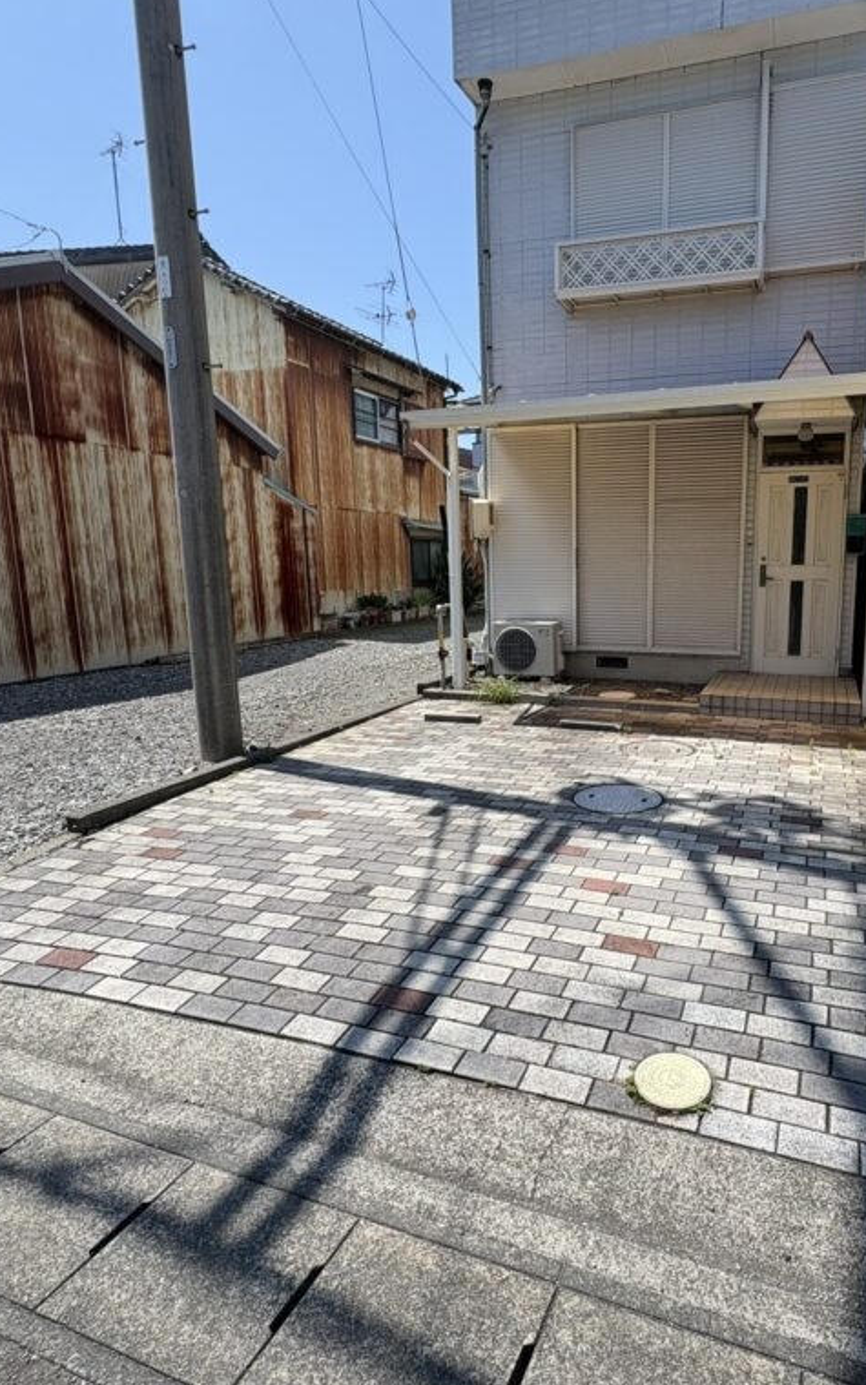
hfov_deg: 58.1
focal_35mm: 20
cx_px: 591
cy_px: 689
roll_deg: +0.3
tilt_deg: -9.5
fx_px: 755
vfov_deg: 85.1
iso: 50
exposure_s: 1/1927
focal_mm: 2.22
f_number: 2.2
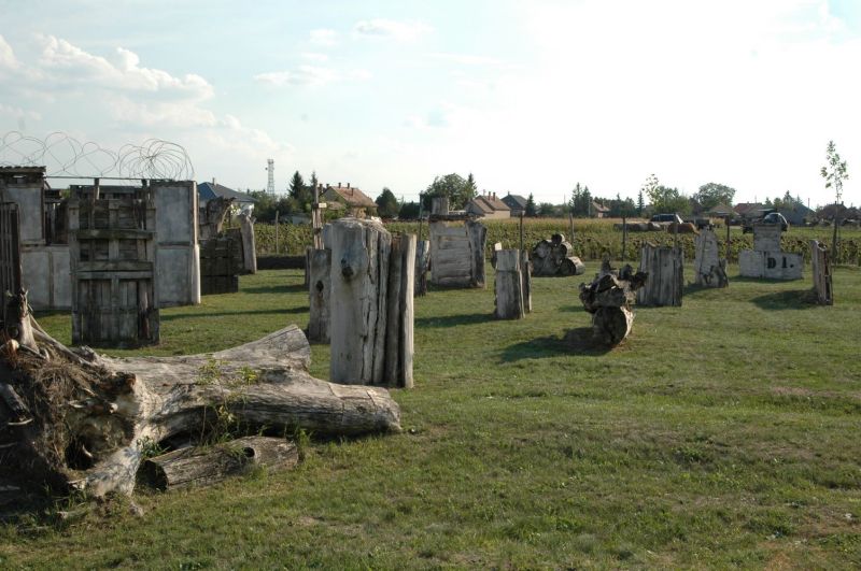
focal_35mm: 42
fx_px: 1003
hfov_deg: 46.5
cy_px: 286
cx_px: 430
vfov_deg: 31.8
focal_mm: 28
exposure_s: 1/320
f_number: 9
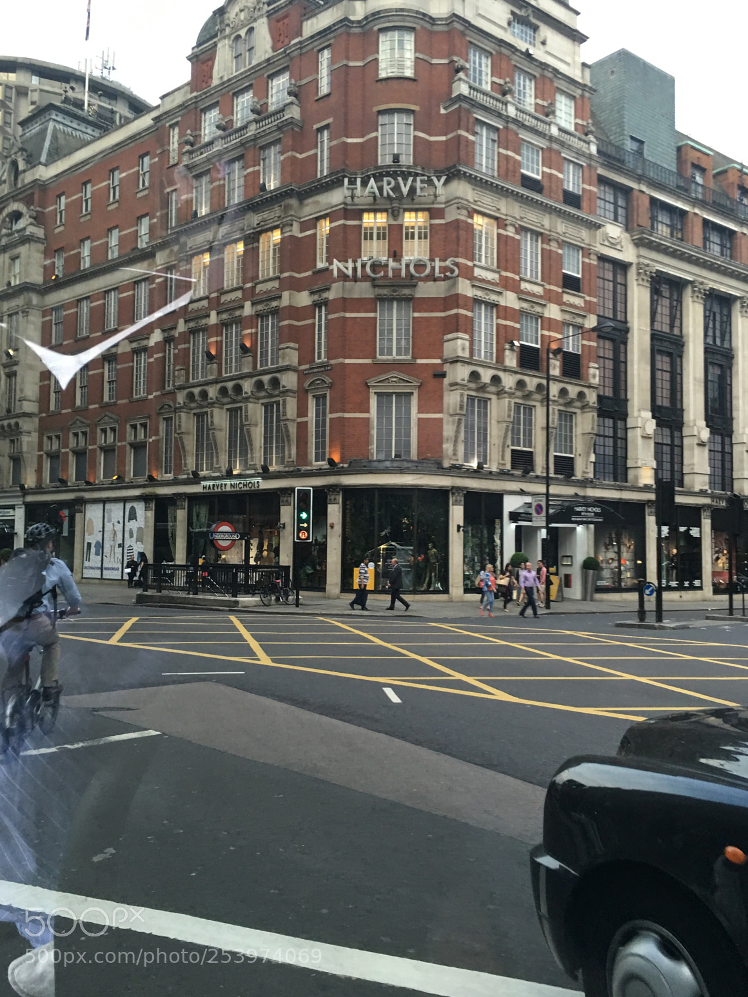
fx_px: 864
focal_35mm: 30
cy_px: 491
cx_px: 371
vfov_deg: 60.0
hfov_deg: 46.8
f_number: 2.2
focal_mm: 4.15
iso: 64
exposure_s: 1/17
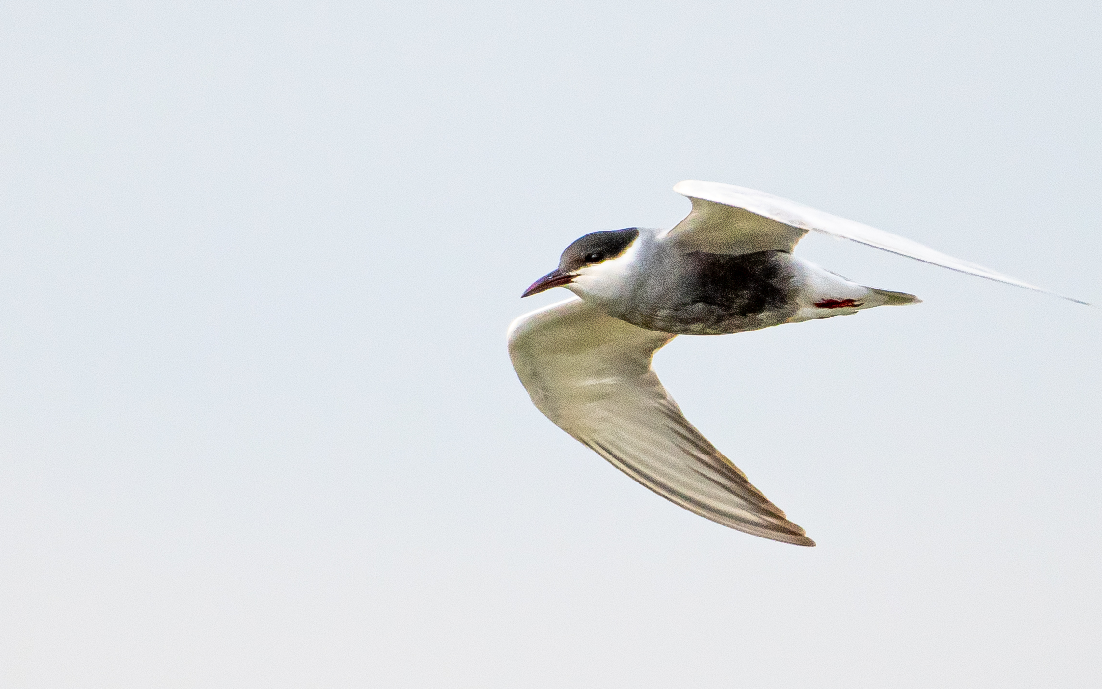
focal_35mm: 766
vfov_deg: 1.7
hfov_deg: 2.7
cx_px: 551
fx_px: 23005
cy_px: 334
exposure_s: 1/2500
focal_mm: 500
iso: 500
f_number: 5.6
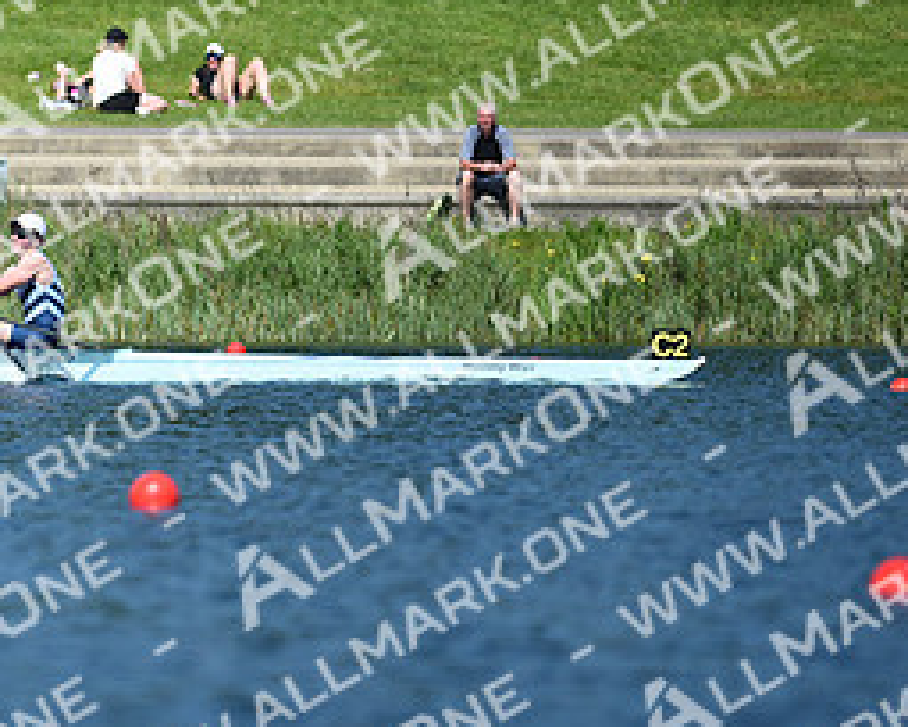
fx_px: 17199
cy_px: 244
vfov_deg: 2.4
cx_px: -107
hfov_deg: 3.0
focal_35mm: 640
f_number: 4
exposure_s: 1/1000
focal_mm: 300
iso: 100
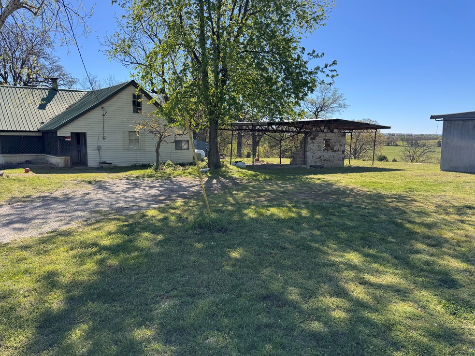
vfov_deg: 54.9
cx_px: 228
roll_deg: -0.3
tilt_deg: -7.5
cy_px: 181
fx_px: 343
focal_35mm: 25
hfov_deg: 69.4
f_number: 1.78
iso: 80
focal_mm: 6.76
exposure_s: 1/2959
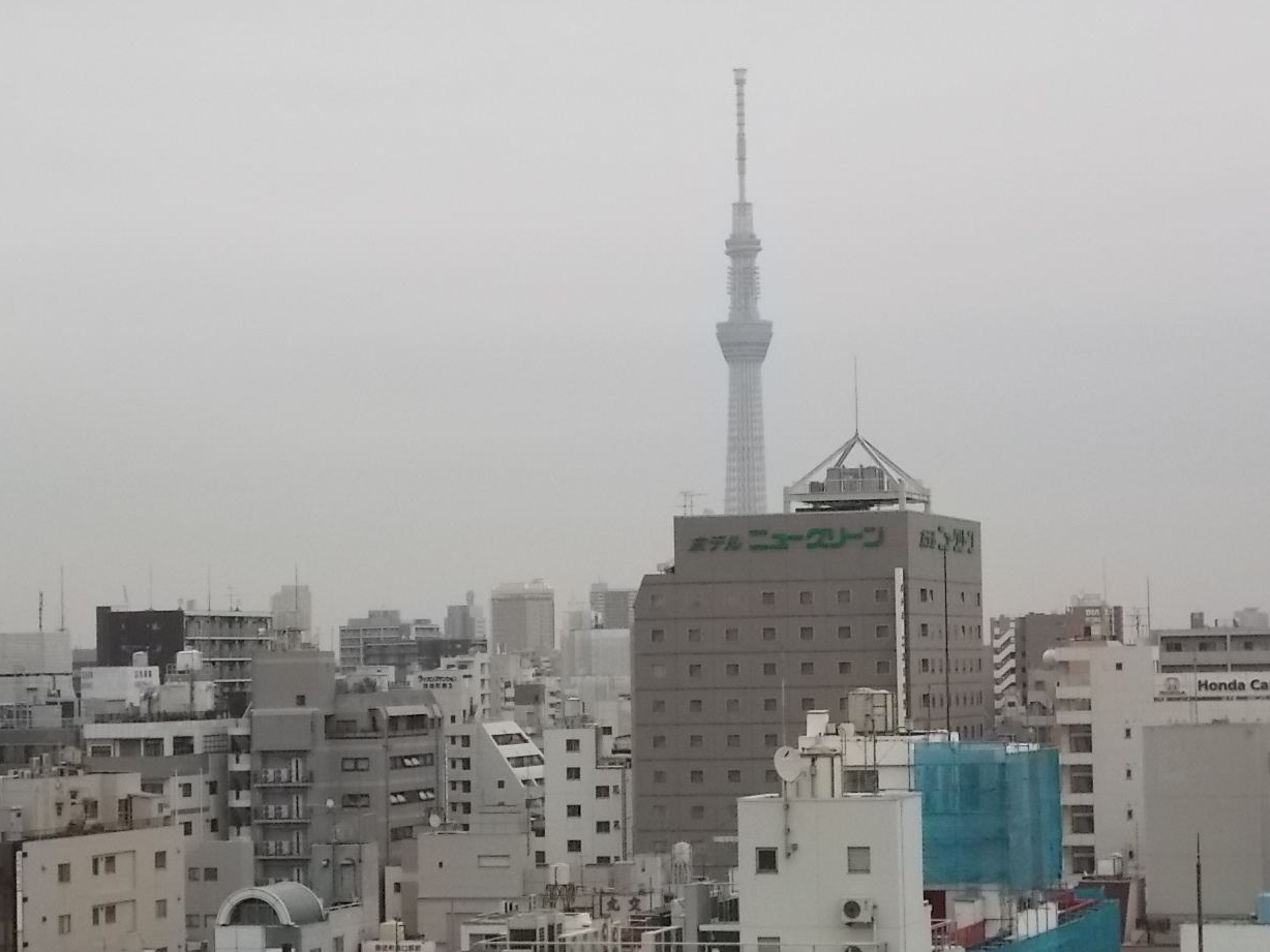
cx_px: 798
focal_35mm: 99
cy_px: 435
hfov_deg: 19.8
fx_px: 3632
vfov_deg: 14.9
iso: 400
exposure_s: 1/320
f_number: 5.8
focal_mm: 13.5
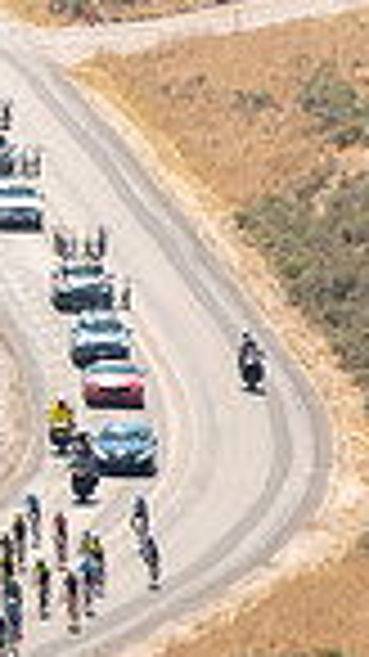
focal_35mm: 1058
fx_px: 18425
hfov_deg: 1.1
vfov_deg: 2.0
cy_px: 400
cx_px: -531
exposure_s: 1/1250
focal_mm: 200
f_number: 4
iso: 100
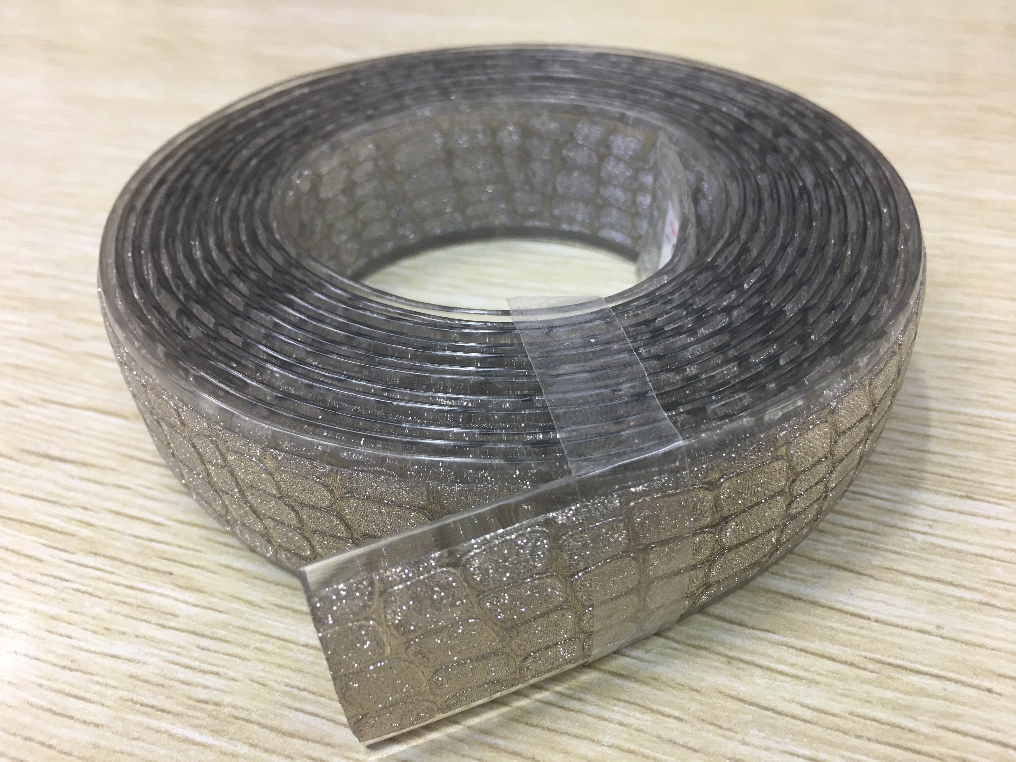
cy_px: 381
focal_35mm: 29
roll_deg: +4.7
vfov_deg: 48.2
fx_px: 851
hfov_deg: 61.7
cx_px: 508
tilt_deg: -41.3
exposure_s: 1/17
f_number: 2.2
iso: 40
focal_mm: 4.15
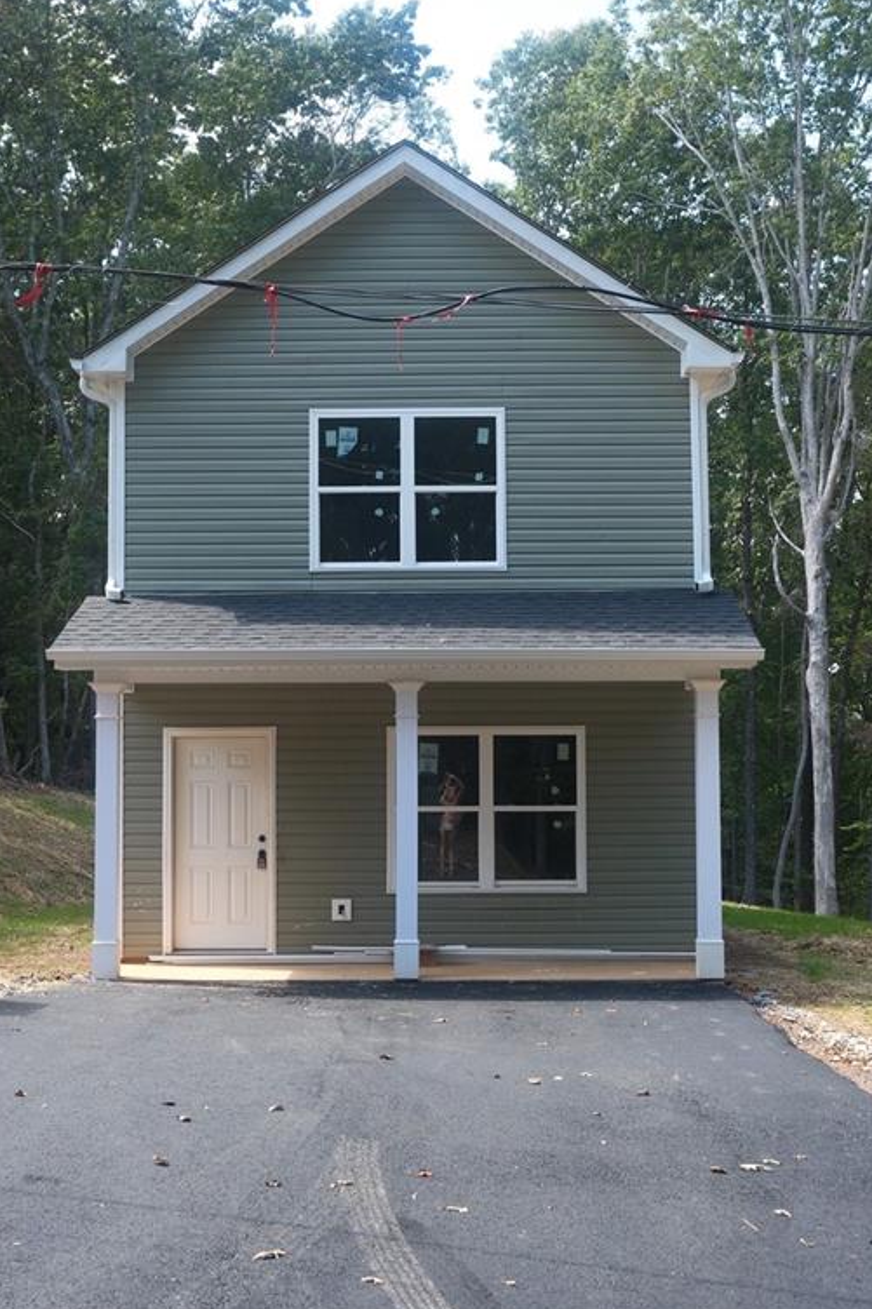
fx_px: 1708
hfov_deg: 28.6
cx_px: 432
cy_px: 663
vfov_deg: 41.9
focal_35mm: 47
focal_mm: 30.5
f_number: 4.7
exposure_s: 1/1000
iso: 1000
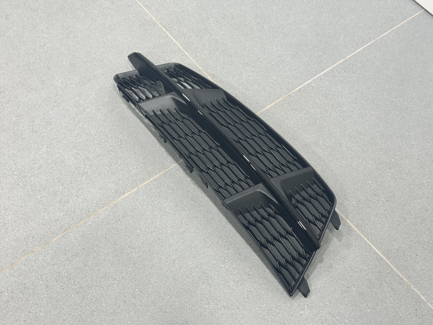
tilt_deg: -57.9
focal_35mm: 48
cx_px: 216
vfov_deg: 30.3
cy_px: 162
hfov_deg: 39.7
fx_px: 600
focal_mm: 6.76
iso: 100
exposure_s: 1/100
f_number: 1.78
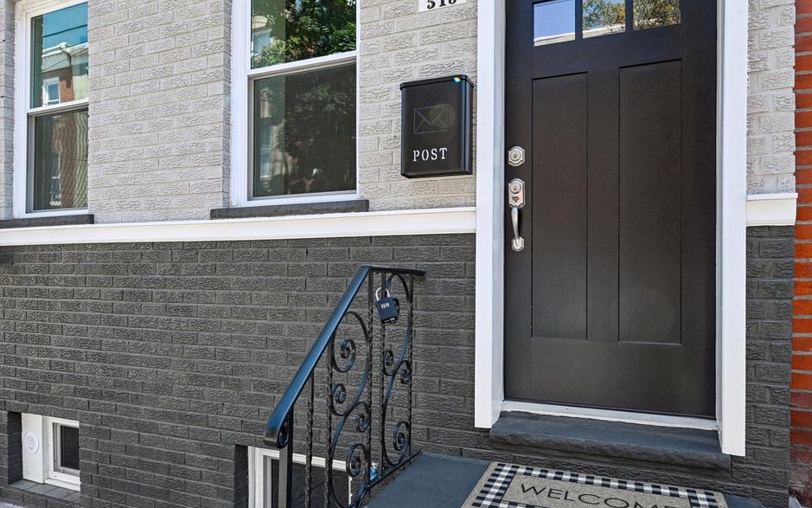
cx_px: 387
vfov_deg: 49.3
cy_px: 251
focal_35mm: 25
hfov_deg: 72.5
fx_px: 553
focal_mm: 16
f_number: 8
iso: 800
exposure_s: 1/400
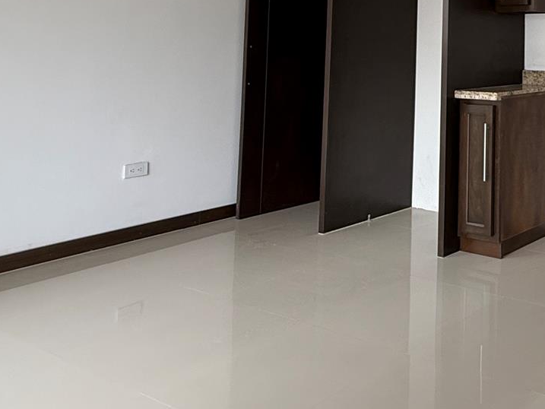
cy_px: 2
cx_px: 653
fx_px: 630
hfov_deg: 36.3
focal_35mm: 40
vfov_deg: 33.1
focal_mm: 2.22
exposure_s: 1/99
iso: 80
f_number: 2.2
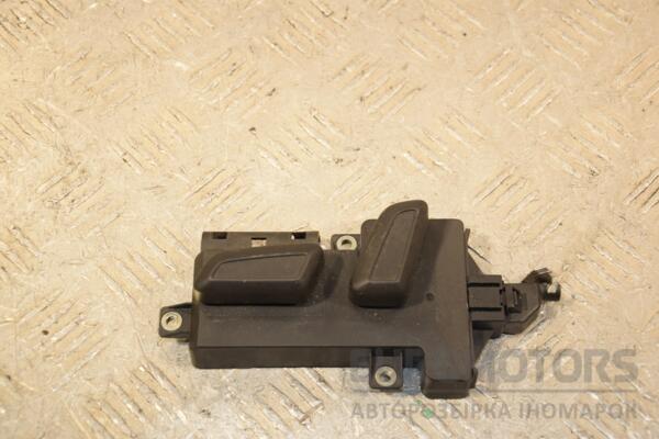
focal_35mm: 75
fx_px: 1373
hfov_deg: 27.0
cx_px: 330
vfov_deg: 18.2
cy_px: 220
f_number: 5.6
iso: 800
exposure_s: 1/200
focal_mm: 50
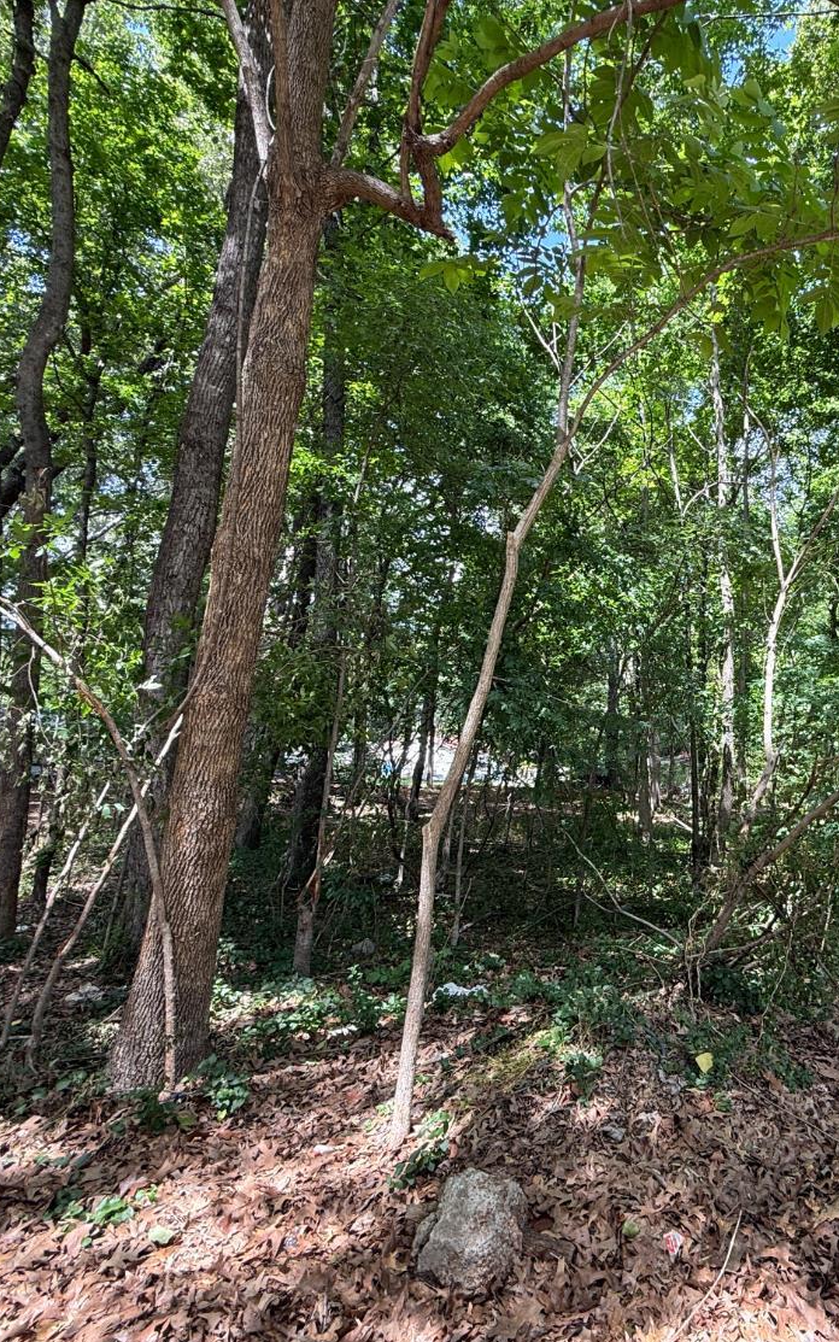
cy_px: 677
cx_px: 658
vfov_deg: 85.1
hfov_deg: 55.9
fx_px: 731
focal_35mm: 20
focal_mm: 2.22
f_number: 2.2
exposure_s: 1/115
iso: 64
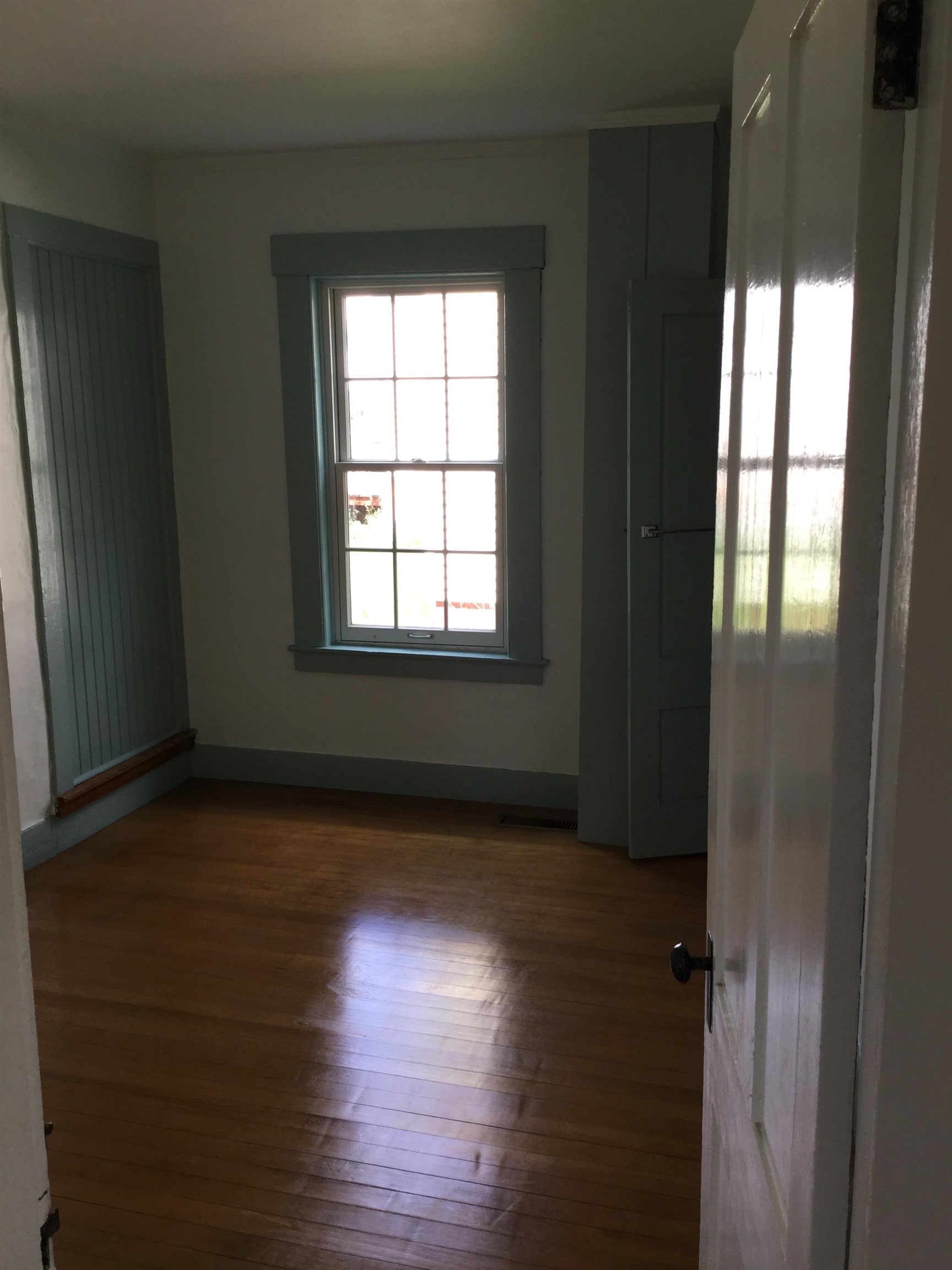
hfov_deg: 45.4
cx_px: 476
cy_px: 635
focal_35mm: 31
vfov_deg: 58.4
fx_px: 1137
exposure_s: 1/60
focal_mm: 3.3
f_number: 2.4
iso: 32
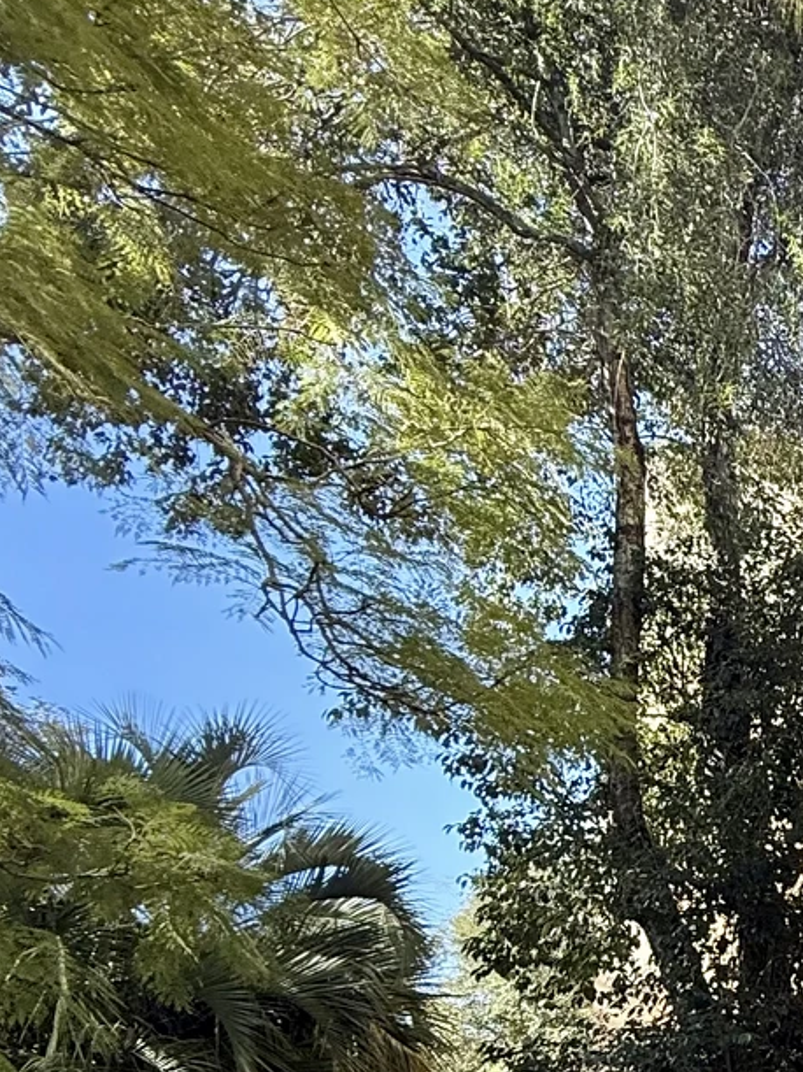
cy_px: 914
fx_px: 1361
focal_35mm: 44
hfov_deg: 25.3
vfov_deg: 40.5
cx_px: 1189
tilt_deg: +13.1
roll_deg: +2.0
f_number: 2.2
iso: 64
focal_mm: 2.22
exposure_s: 1/326
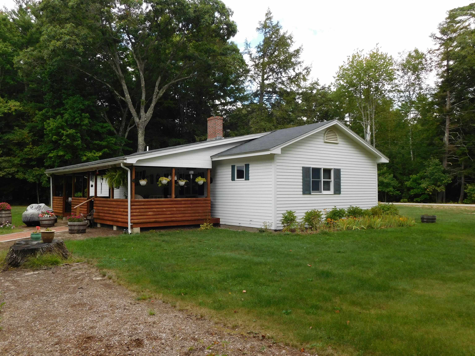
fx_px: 412
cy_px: 178
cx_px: 238
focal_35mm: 30
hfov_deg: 60.0
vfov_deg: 46.8
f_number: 3.2
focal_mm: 5.3
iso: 125
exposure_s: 1/500
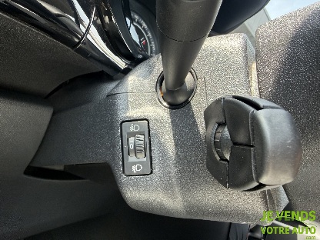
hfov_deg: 71.6
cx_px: 160
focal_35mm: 24
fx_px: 222
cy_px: 120
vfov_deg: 56.8
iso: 80
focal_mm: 2.22
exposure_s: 1/99
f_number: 2.2
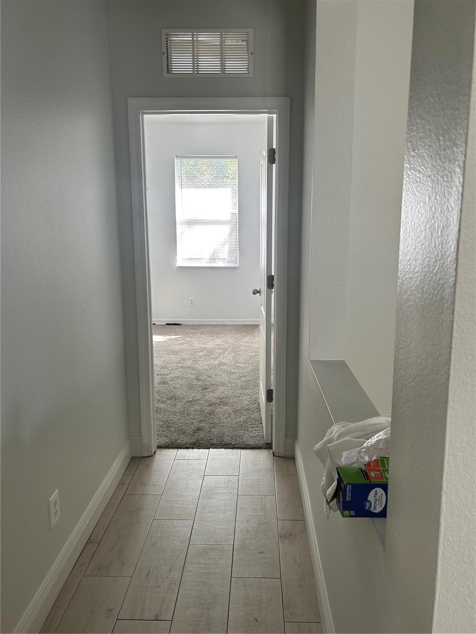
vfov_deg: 67.3
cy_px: 317
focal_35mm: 26
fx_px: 477
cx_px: 238
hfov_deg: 53.1
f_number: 1.5
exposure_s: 1/120
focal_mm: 5.7
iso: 64
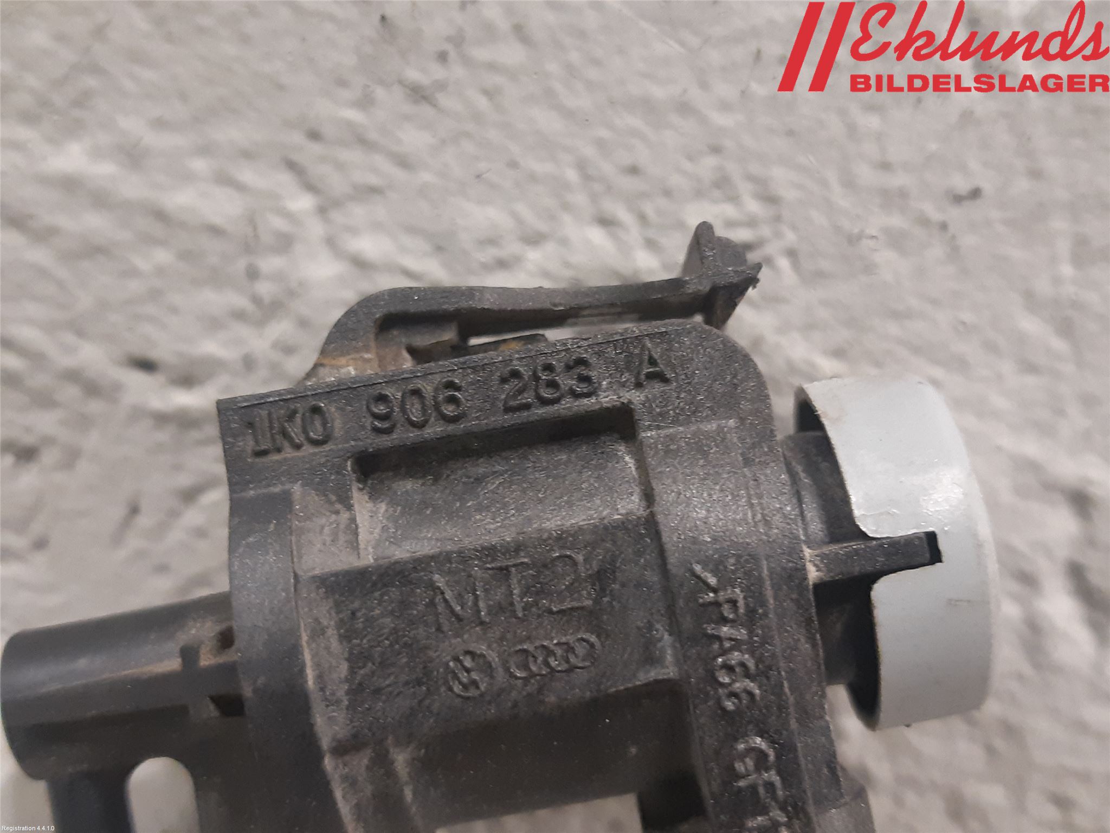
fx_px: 834
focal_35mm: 26
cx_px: 555
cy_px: 416
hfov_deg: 67.3
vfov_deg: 53.1
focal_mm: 3.93
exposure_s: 1/33
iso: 250
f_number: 1.7
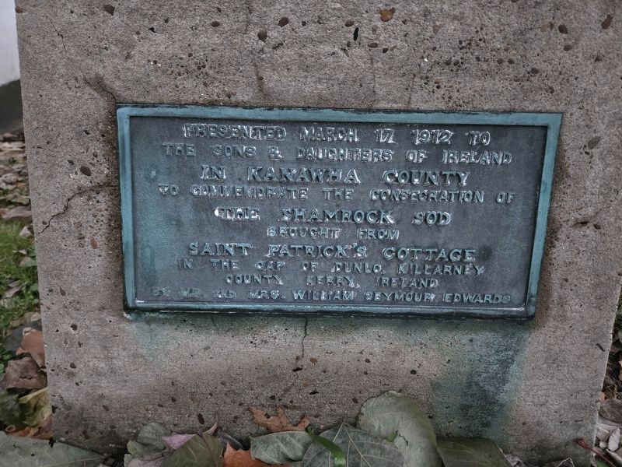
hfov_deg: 73.9
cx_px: 311
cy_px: 234
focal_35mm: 23
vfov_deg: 58.9
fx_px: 413
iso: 1600
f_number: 1.8
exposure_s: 1/24
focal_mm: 5.4
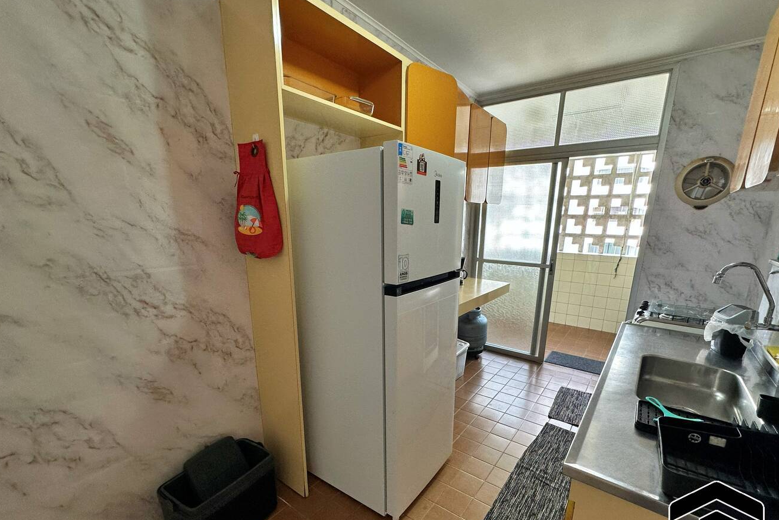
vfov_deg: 73.1
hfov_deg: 96.7
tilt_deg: -14.7
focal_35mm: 16
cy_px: 308
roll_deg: -0.7
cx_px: 401
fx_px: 346
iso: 100
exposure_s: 1/120
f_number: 2.2
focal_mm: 2.22
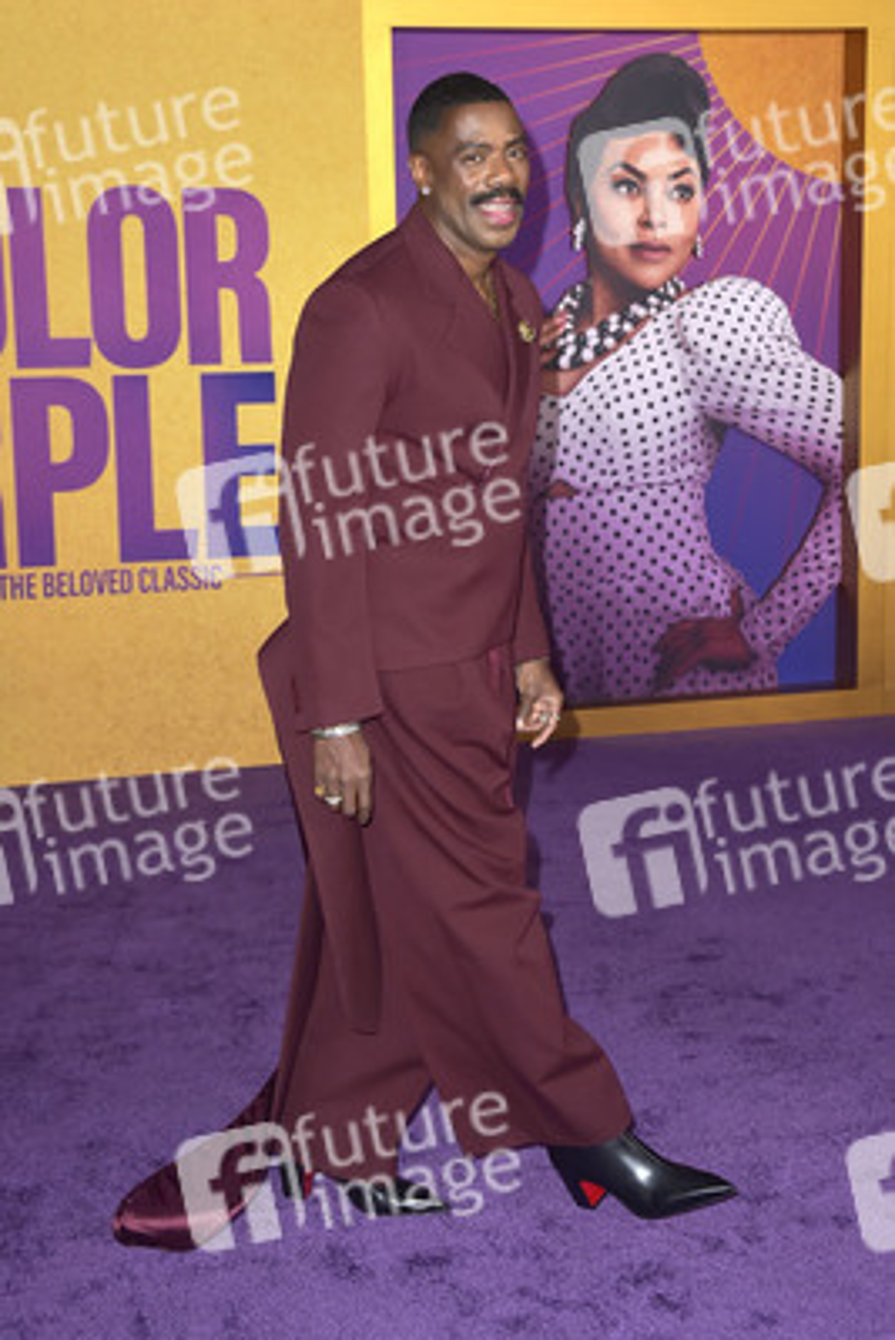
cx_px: 448
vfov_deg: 41.1
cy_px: 670
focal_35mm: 48
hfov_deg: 28.1
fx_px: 1788
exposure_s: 1/250
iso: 320
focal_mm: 48
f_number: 6.3
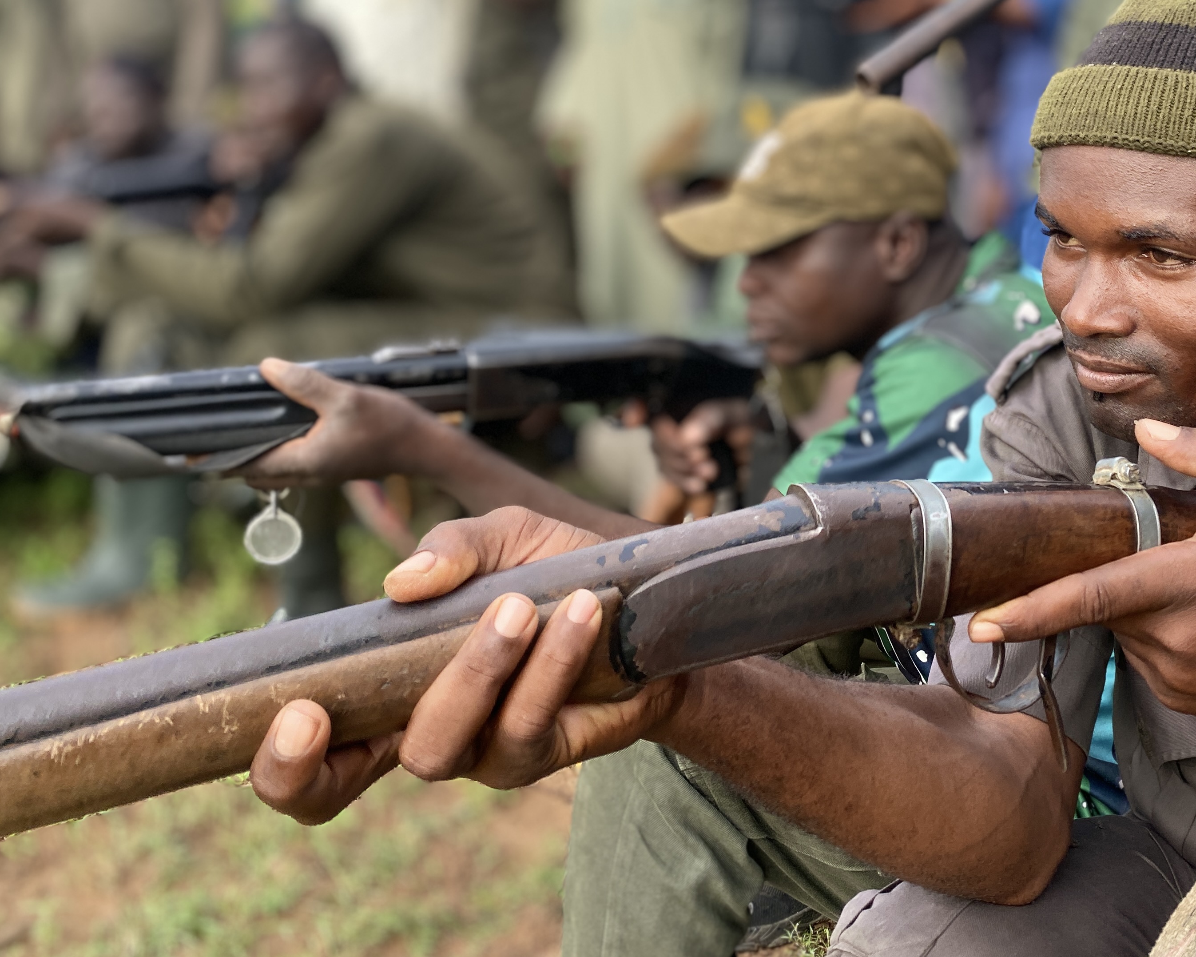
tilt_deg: -7.8
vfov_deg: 38.8
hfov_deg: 46.3
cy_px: 330
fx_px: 1345
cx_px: 889
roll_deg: +1.1
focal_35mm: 38
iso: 32
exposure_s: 1/404
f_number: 1.8
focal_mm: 4.25
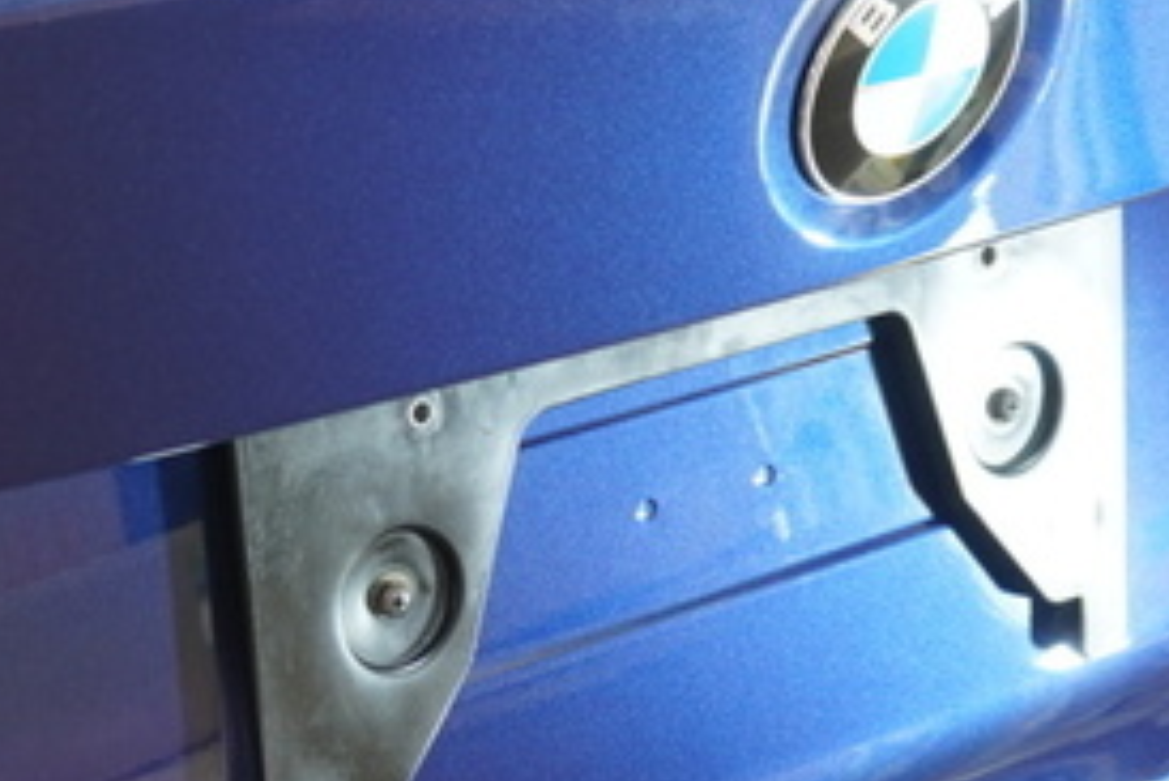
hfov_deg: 22.7
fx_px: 2729
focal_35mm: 84
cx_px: -141
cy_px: 346
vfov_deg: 16.3
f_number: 3.5
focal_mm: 16
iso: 640
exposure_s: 1/30
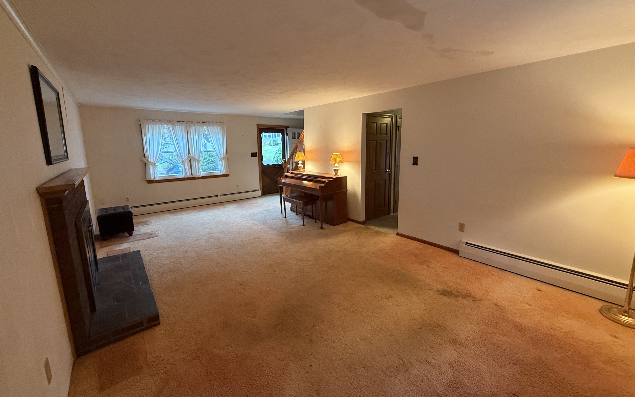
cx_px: 320
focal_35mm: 15
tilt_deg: -9.6
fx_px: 260
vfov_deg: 74.7
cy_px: 187
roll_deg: +0.9
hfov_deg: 101.5
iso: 500
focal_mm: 2.22
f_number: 2.2
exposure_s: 1/60
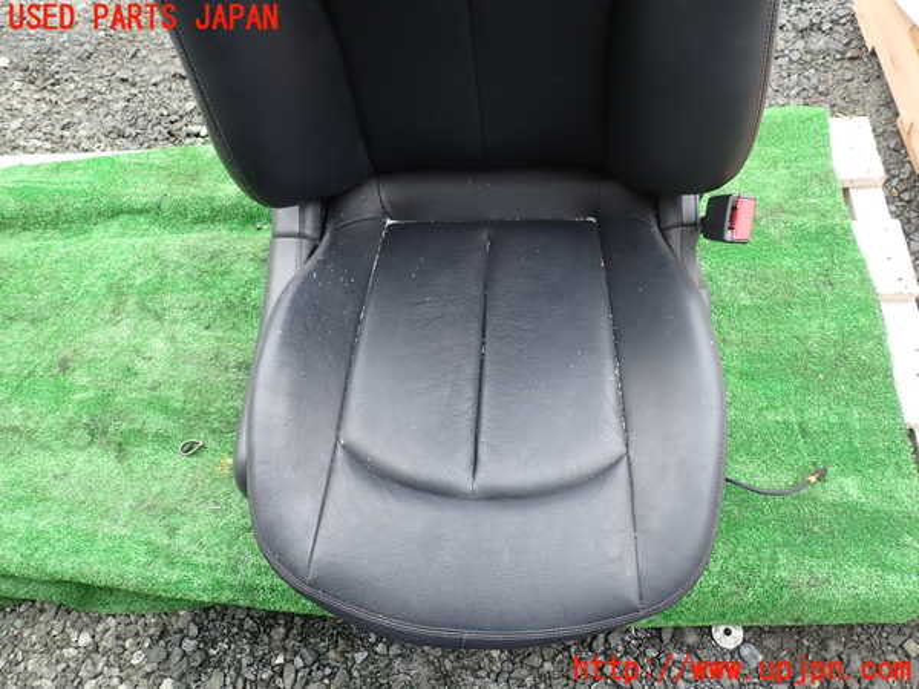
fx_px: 664
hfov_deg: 69.4
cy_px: 344
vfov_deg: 54.9
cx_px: 460
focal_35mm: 25
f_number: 2.8
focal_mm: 4.5
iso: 100
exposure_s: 1/160
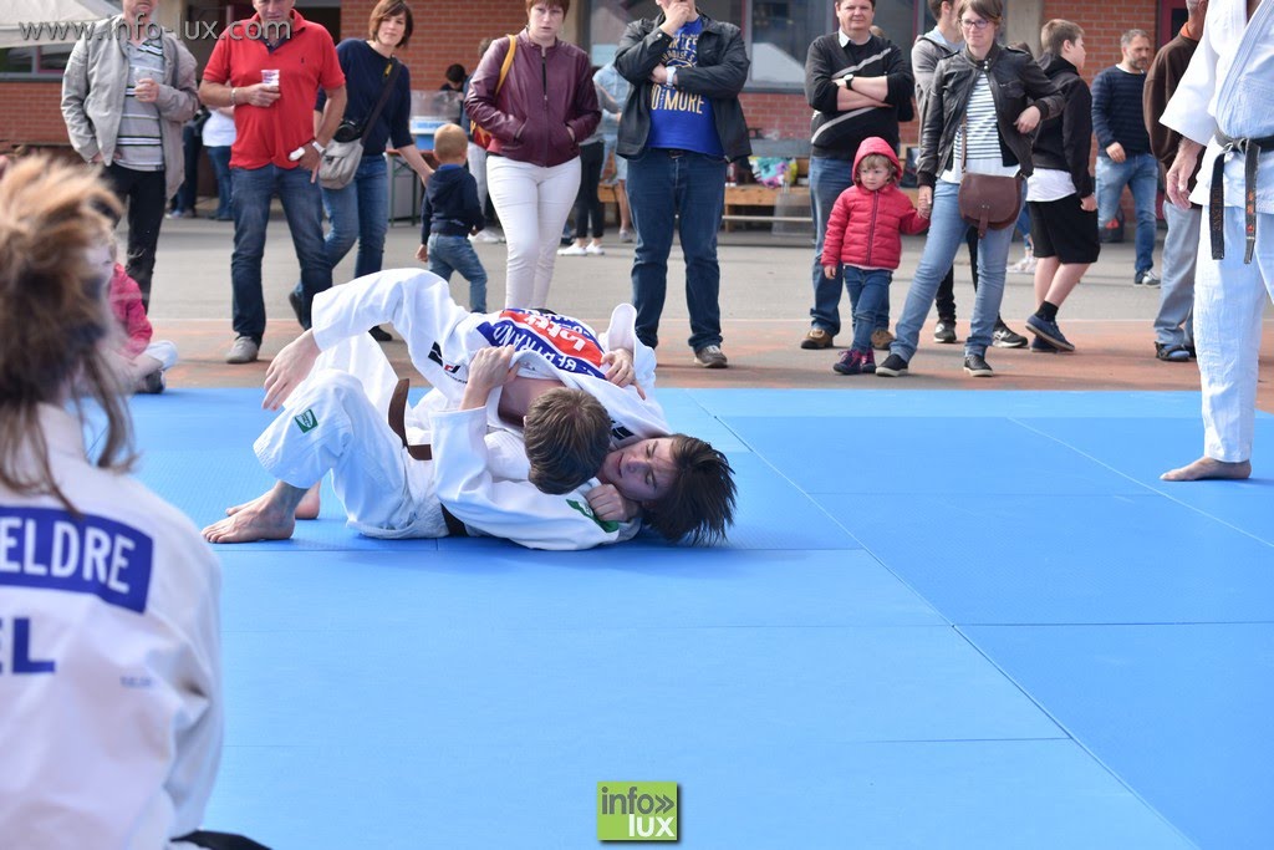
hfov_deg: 27.0
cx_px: 637
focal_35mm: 75
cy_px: 425
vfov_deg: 18.2
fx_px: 2654
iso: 100
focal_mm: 50
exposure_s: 1/500
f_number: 4.5
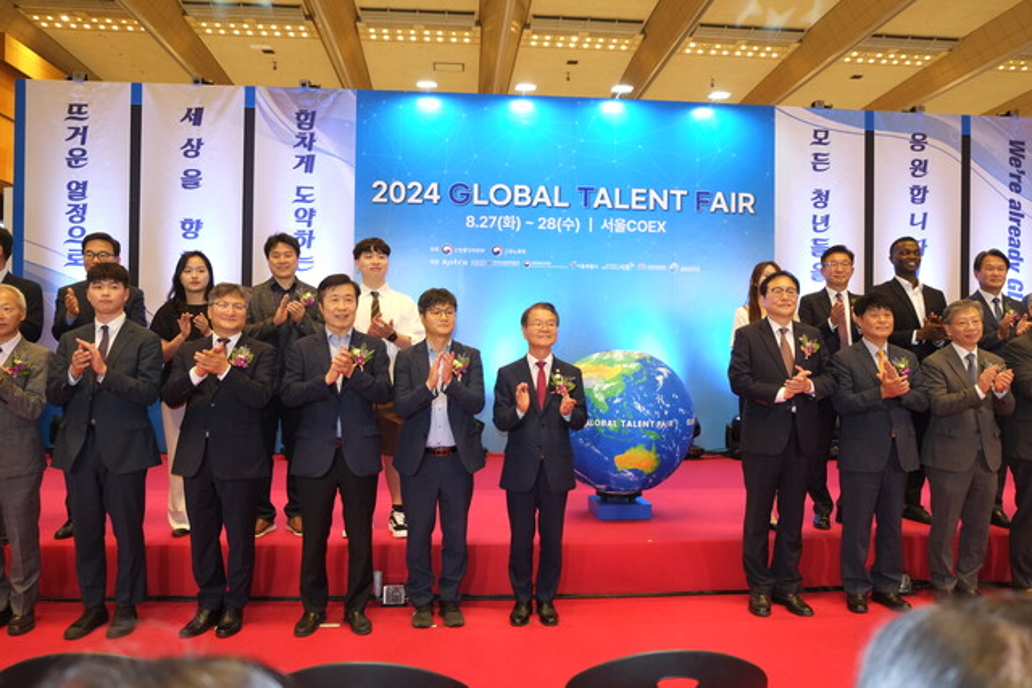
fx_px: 774
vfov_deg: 48.0
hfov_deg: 67.4
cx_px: 516
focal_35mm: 27
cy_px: 344
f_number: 3.2
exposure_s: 1/250
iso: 1600
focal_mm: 18
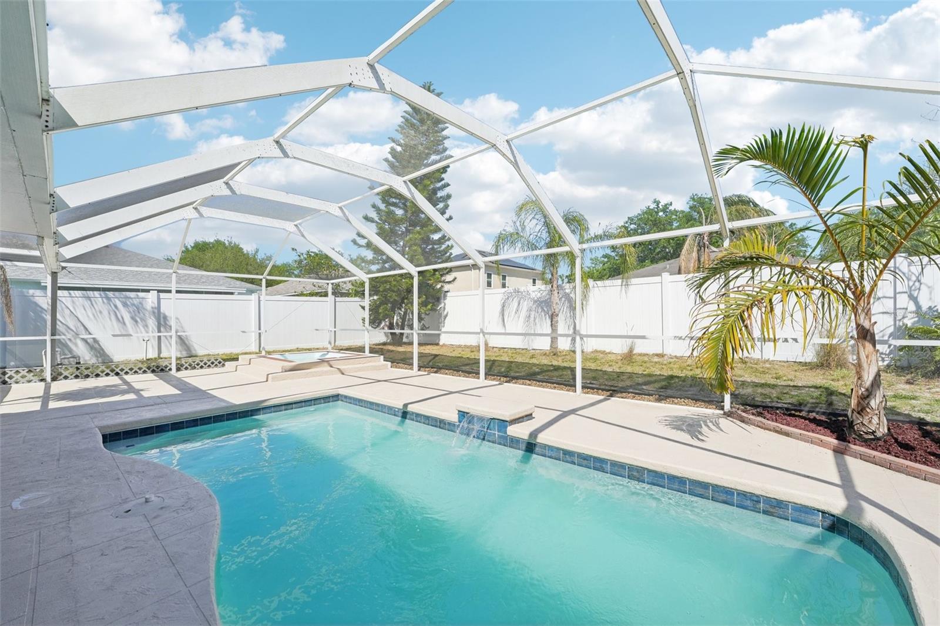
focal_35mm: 14
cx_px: 470
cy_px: 313
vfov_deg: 81.2
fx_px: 365
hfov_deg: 104.3
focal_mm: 14
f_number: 8
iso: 200
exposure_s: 1/640
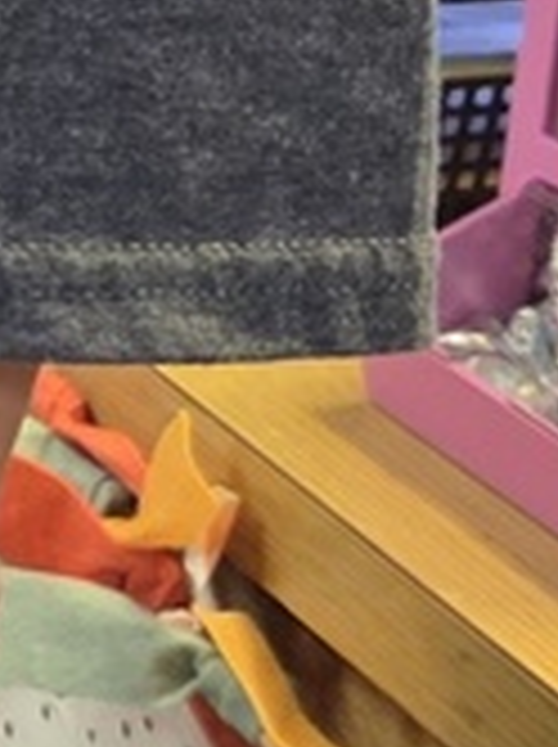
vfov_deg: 12.8
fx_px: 3060
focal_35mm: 142
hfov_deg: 8.7
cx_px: -1094
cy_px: -536
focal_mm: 5.4
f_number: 1.8
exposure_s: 1/120
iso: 400
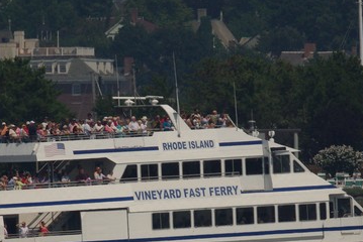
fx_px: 3209
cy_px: 245
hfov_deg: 6.5
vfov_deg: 4.3
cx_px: 154
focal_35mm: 318
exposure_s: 1/3000
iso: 400
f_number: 4
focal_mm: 85
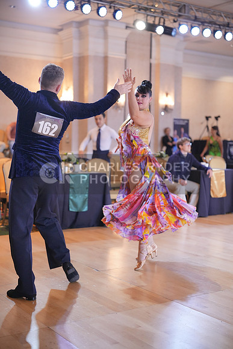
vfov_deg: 39.6
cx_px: 116
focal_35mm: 50
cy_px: 174
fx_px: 485
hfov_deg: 27.0
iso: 3200
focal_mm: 50
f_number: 2
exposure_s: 1/500
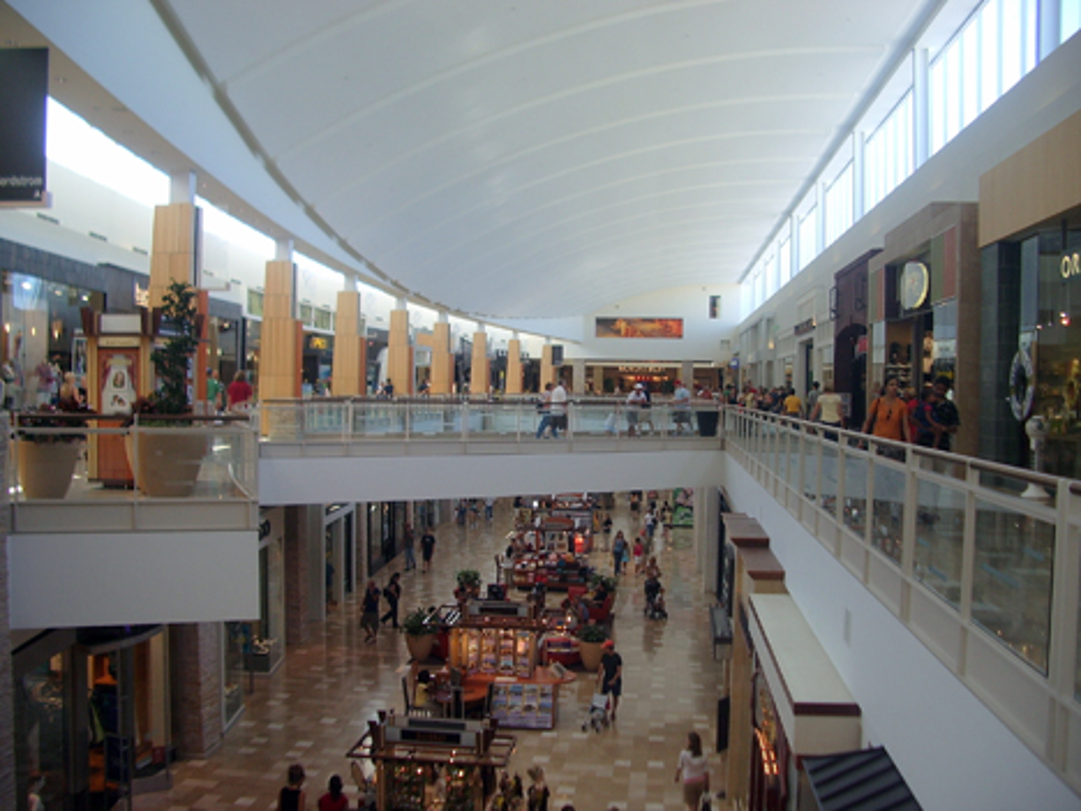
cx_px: 540
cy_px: 406
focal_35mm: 35
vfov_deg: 40.7
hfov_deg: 52.6
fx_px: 1093
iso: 50
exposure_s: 1/100
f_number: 2.6
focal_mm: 5.8
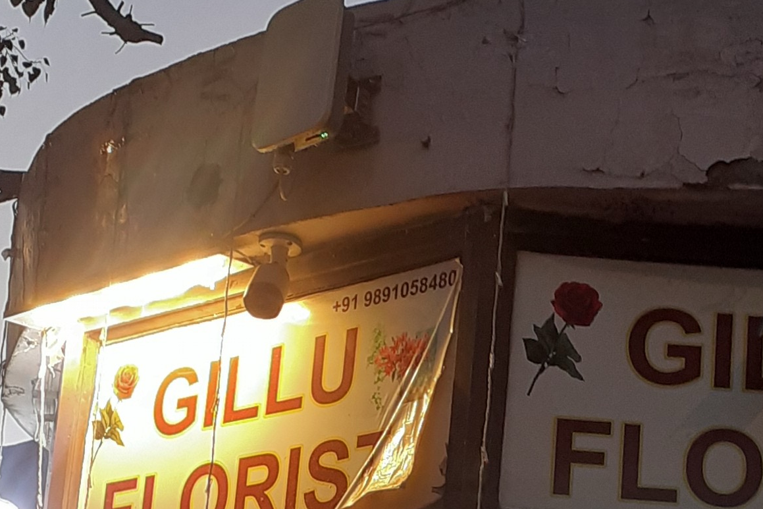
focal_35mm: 100
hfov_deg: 20.4
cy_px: 575
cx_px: 480
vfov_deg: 13.4
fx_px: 2120
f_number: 1.9
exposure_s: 1/100
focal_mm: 3.6
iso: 40
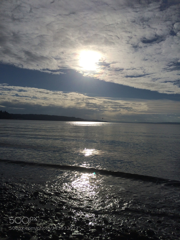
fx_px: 201
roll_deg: -0.5
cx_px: 90
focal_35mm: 29
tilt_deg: -1.9
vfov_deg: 61.7
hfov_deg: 48.2
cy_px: 120
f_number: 2.2
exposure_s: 1/41667
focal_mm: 4.15
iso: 50
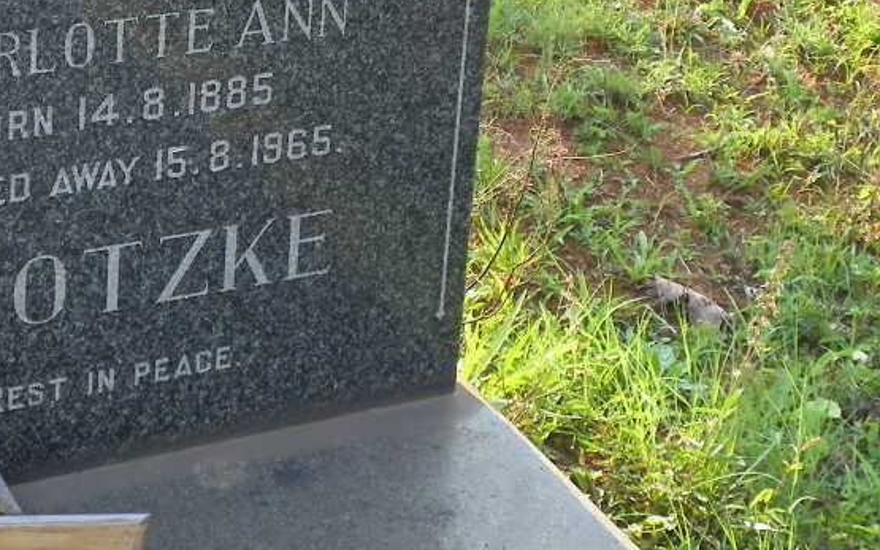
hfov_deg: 21.8
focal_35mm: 94
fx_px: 2255
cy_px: -17
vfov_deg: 13.7
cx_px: 198
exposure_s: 1/125
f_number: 3.2
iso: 64
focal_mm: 7.3
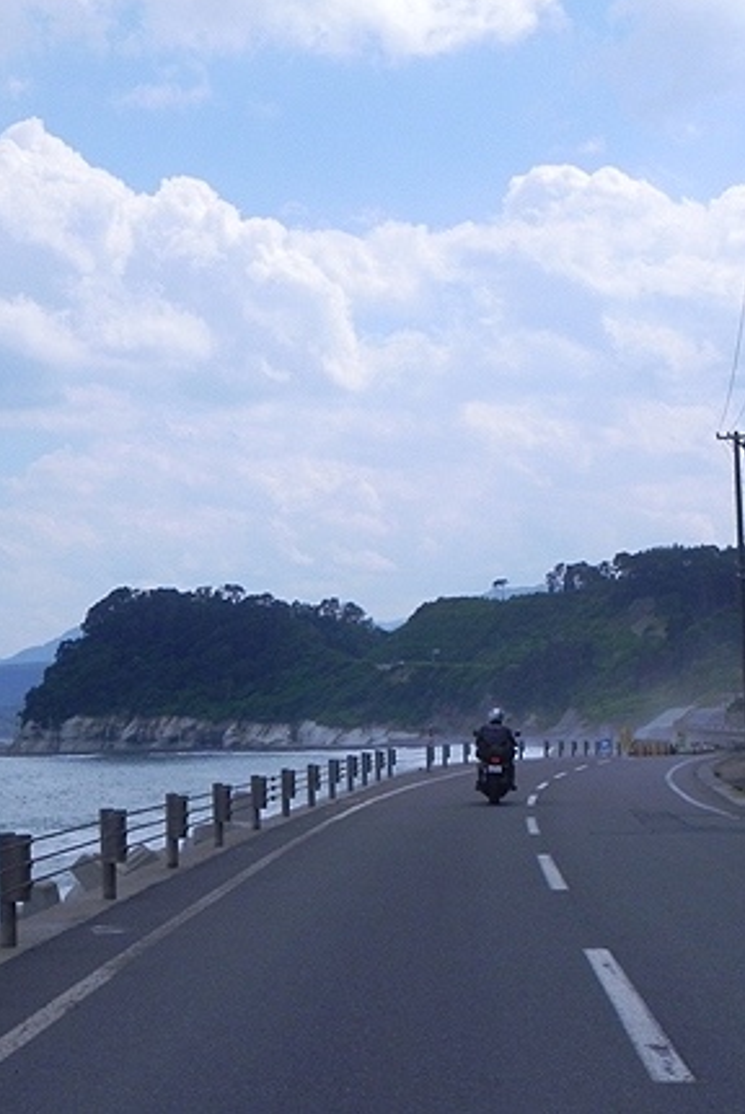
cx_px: 401
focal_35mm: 73
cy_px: 552
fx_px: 2262
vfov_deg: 27.7
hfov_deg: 18.7
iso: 160
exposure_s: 1/795
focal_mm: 9.2
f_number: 8
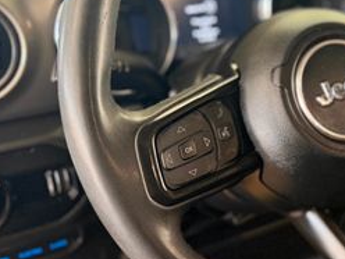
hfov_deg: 29.2
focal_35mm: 62
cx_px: 344
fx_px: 618
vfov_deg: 23.6
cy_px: 113
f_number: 1.78
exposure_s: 1/60
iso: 320
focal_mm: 6.76
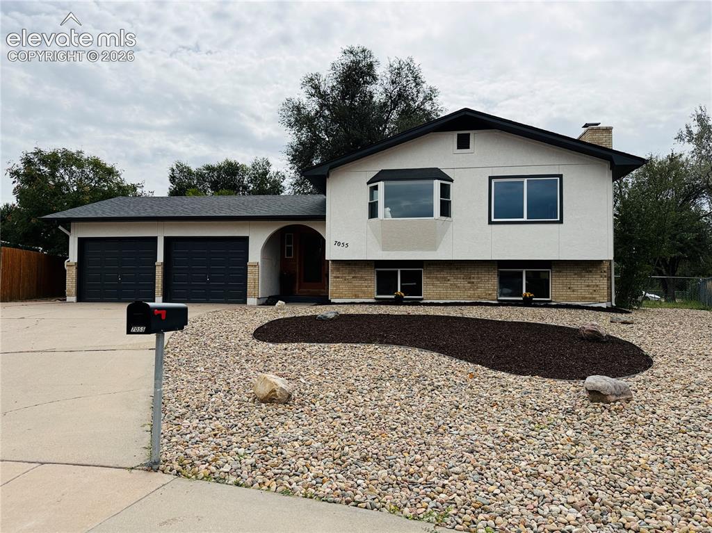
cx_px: 356
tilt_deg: +2.5
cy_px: 266
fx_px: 493
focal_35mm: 24
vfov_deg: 56.8
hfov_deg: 71.6
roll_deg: -0.4
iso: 100
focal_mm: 6.76
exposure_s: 1/9091
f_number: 1.78
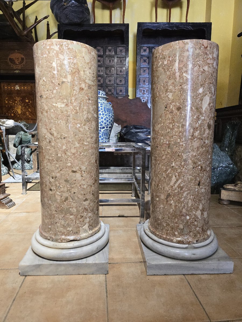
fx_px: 214
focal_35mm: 23
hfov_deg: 58.9
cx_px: 121
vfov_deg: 73.9
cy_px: 161
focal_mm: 6.3
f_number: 1.7
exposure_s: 1/100
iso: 640
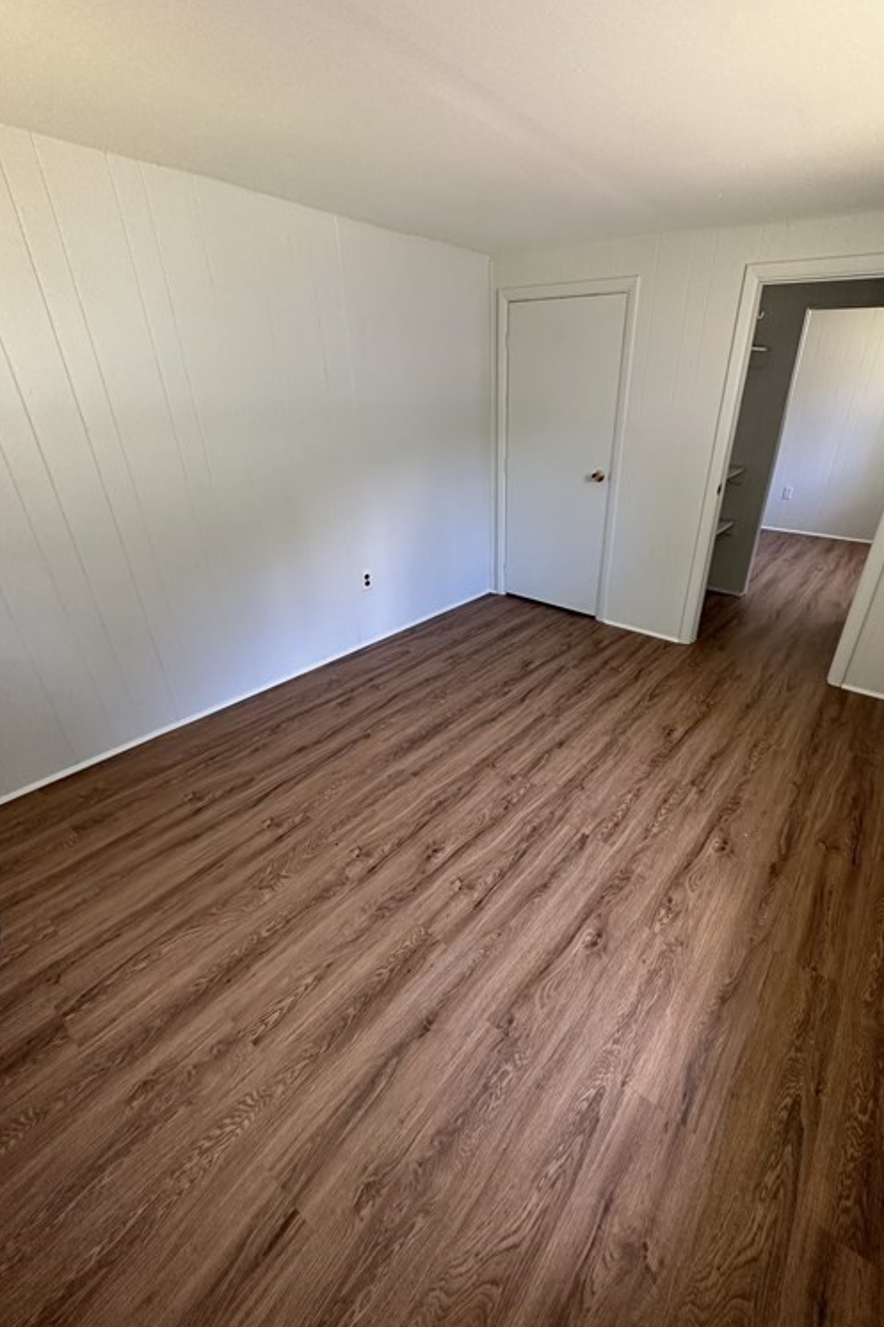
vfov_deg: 100.4
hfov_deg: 76.9
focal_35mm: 15
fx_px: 553
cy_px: 672
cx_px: 503
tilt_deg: -26.7
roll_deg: +1.2
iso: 320
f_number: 2.2
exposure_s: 1/99
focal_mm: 2.22
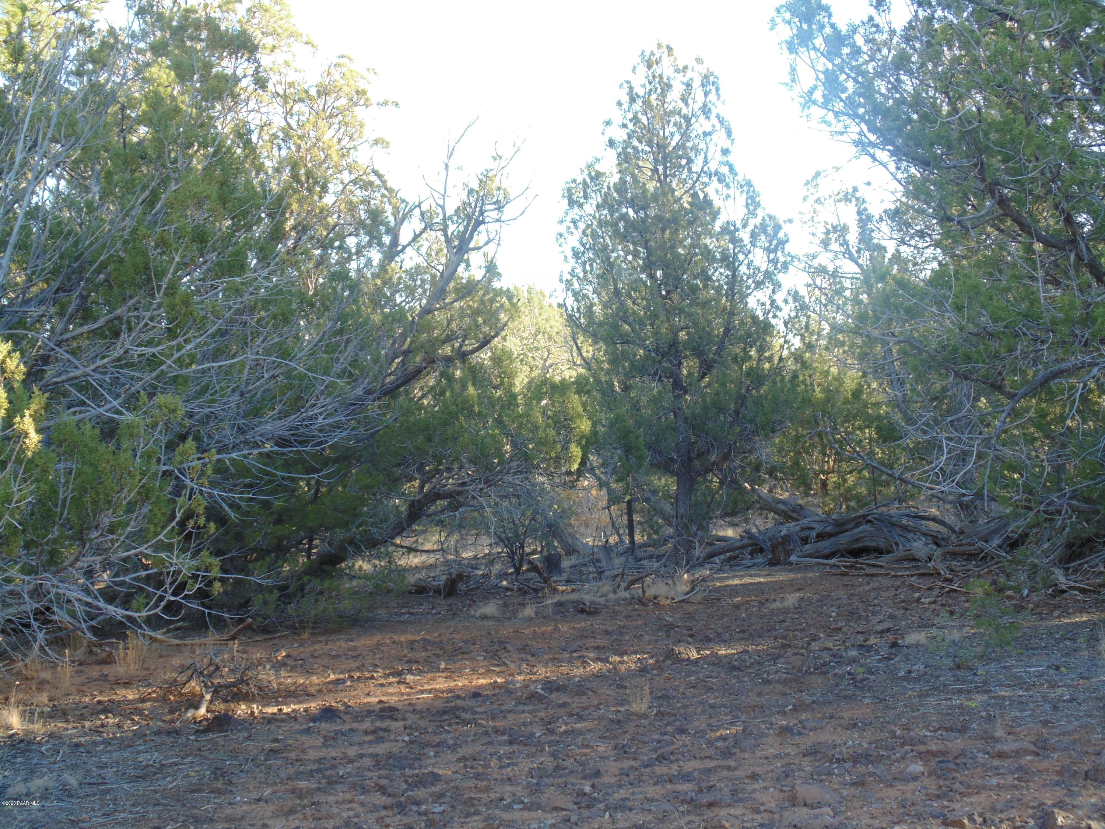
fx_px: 1692
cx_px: 552
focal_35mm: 53
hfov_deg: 36.2
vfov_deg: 27.5
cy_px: 414
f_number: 3.9
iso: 80
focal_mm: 9.5
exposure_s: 1/60
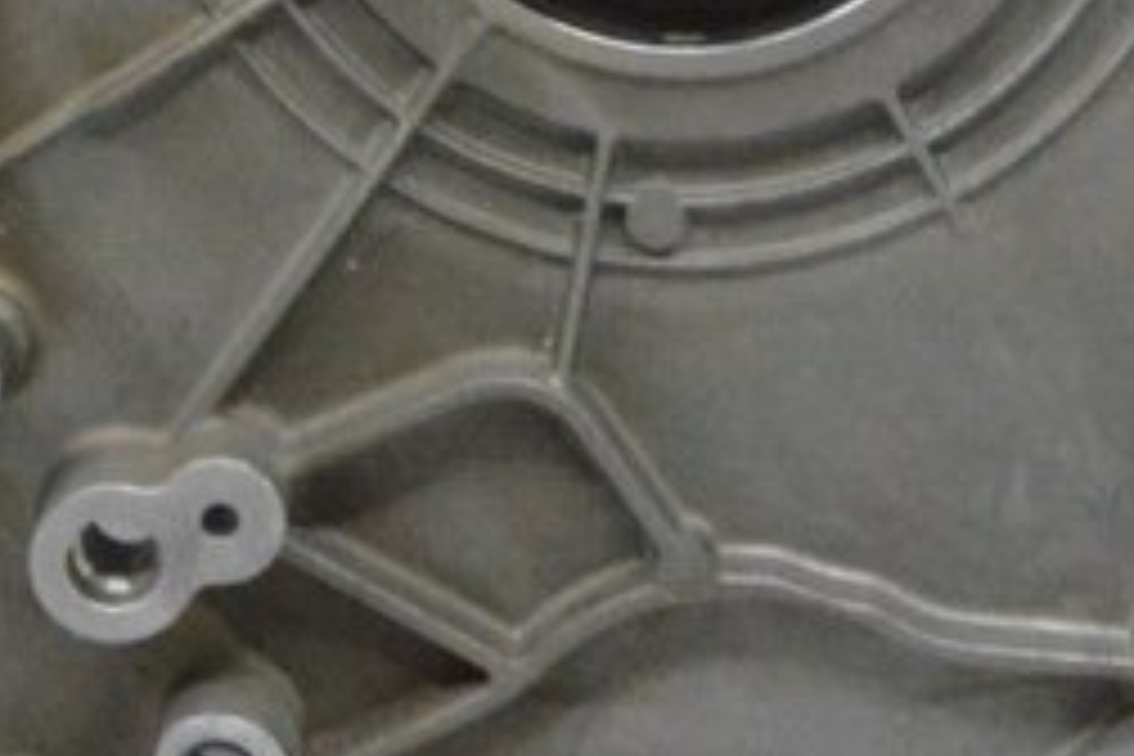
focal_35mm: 134
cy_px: -286
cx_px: 634
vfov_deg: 10.0
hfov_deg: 15.3
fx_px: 4221
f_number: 20
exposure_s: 1/20
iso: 6400
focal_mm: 22
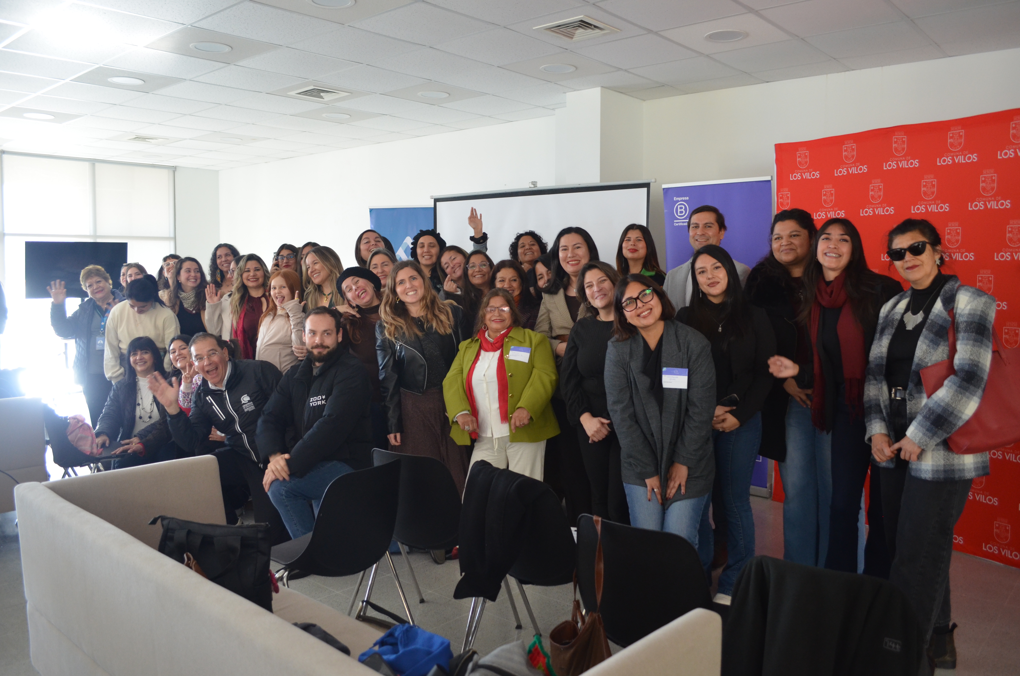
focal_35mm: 27
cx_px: 510
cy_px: 338
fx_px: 763
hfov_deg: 67.5
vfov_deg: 47.7
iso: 800
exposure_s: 1/60
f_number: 4
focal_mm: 18
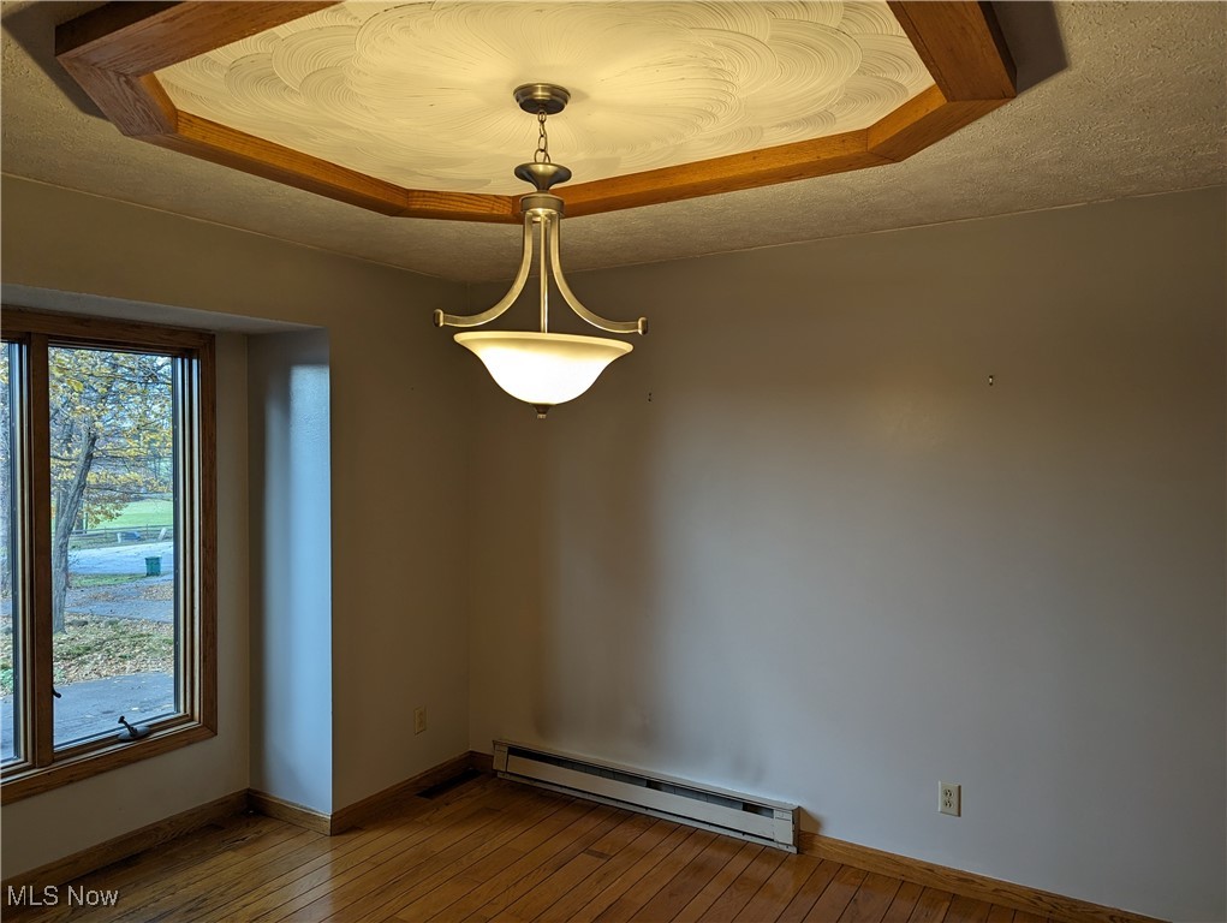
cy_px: 462
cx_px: 614
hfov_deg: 71.5
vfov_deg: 56.9
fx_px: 852
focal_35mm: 24
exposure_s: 1/120
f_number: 1.85
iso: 39
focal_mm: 6.81
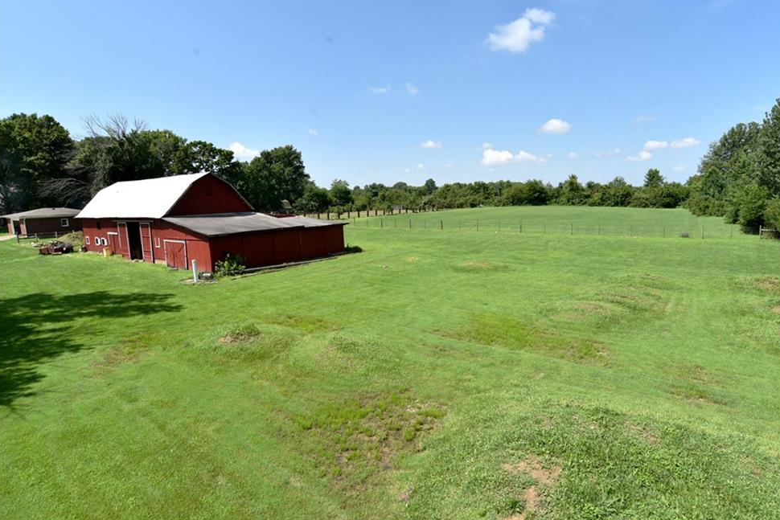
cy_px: 255
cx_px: 405
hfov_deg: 86.9
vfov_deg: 64.6
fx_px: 412
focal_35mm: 19
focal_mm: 18
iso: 200
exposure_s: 1/400
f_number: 10
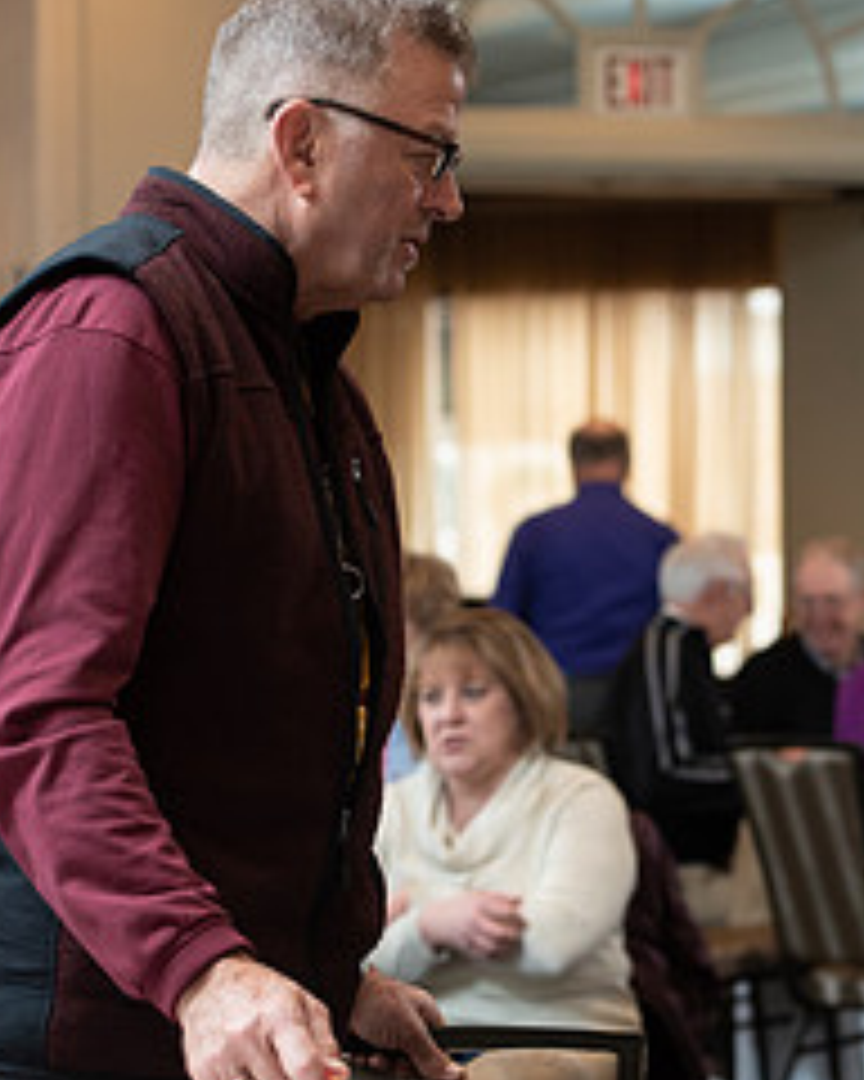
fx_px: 5082
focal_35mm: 159
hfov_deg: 9.7
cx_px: 698
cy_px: 574
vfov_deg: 12.1
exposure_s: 1/200
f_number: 4
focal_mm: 70
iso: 1600
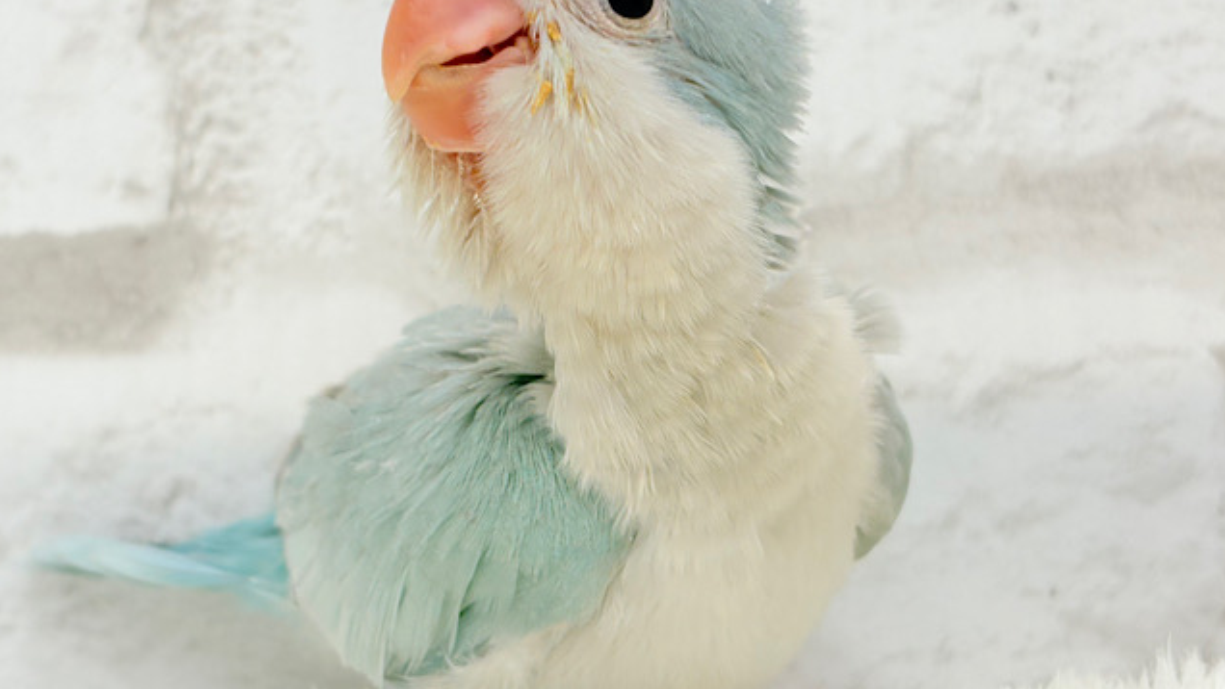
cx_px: 612
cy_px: 258
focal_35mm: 57
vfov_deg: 21.0
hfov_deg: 36.6
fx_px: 1852
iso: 32
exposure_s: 1/50
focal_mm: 5.96
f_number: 1.6
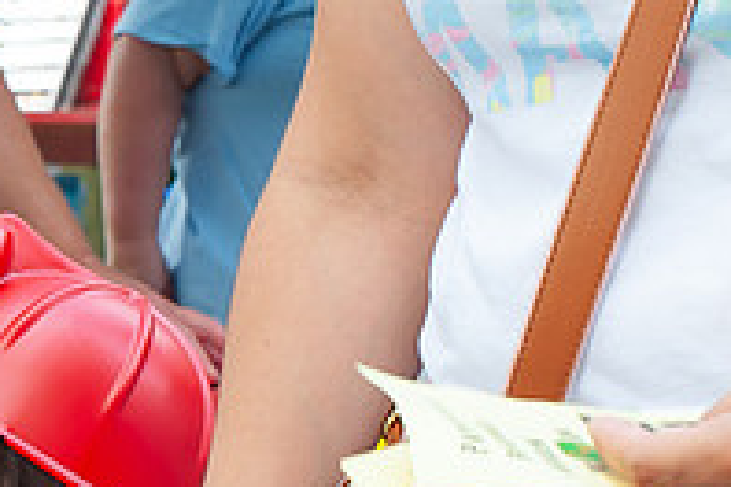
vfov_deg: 7.4
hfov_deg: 10.8
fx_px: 3716
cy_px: 577
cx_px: -343
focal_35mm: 183
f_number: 8
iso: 400
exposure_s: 1/160
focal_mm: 40
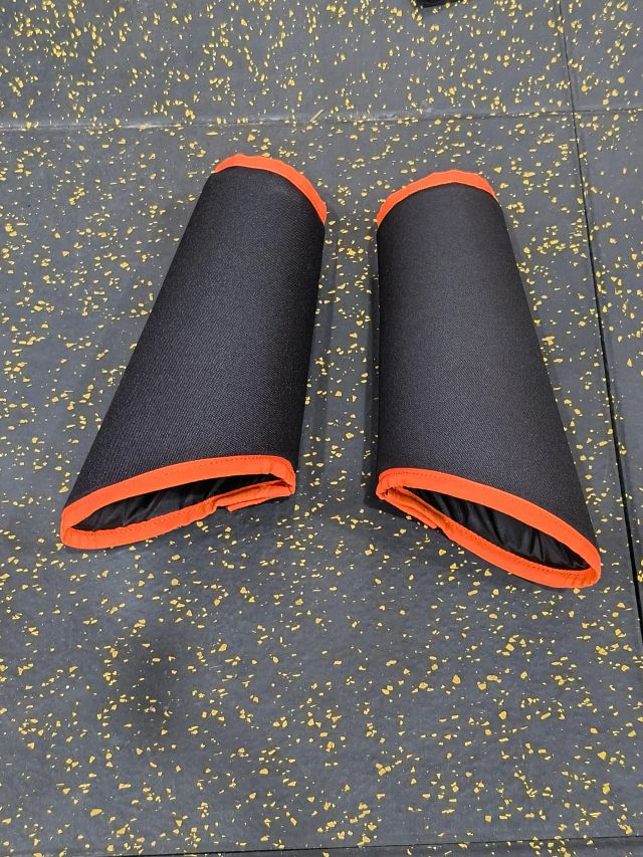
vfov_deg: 40.4
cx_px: 322
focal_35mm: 47
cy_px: 428
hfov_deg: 30.9
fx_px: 1164
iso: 1250
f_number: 1.8
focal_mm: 4.84
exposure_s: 1/25
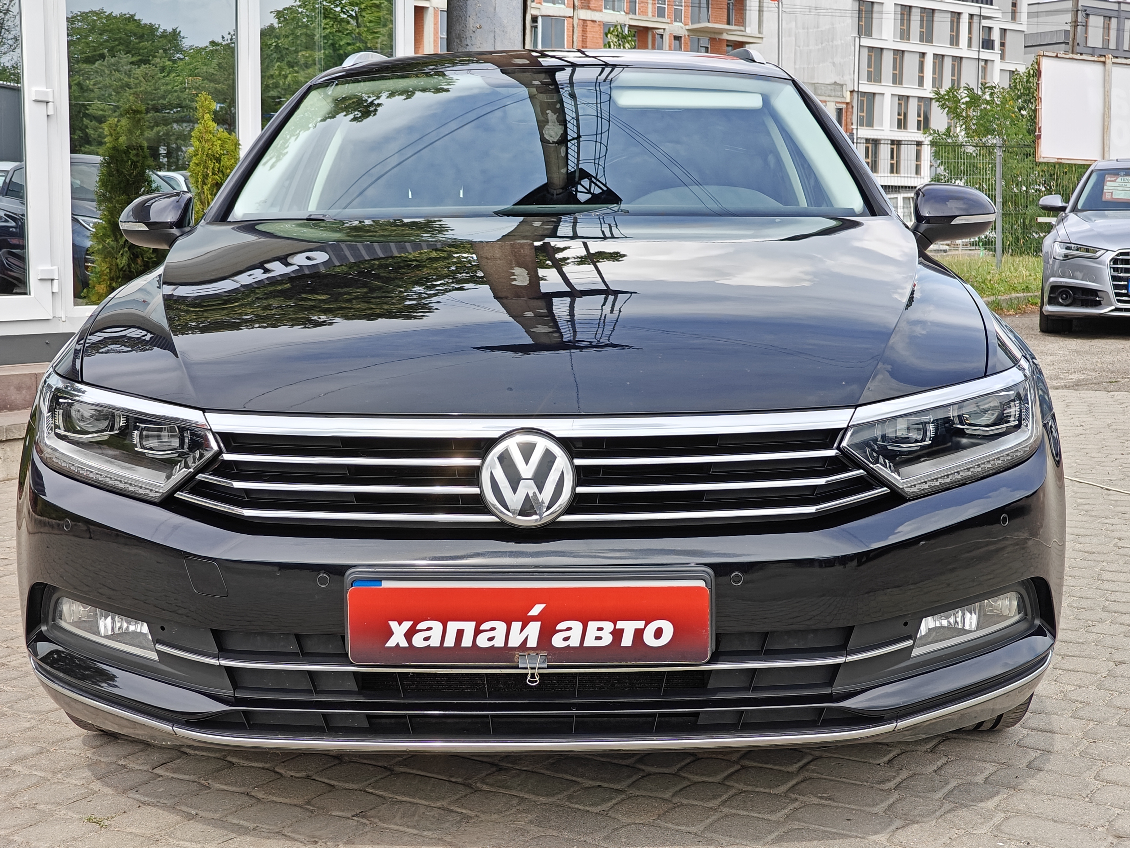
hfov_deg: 40.4
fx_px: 1534
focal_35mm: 47
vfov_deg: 30.9
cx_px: 565
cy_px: 424
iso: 50
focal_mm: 7.08
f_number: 2
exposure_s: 1/1216
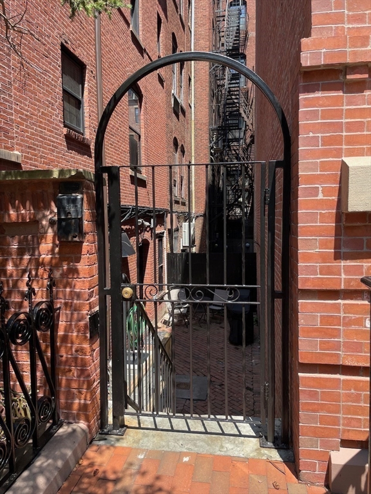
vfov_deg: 67.3
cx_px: 186
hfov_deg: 53.1
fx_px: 372
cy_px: 247
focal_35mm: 26
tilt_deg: -3.1
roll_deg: +1.0
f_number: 1.6
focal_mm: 4.2
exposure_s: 1/707
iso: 32
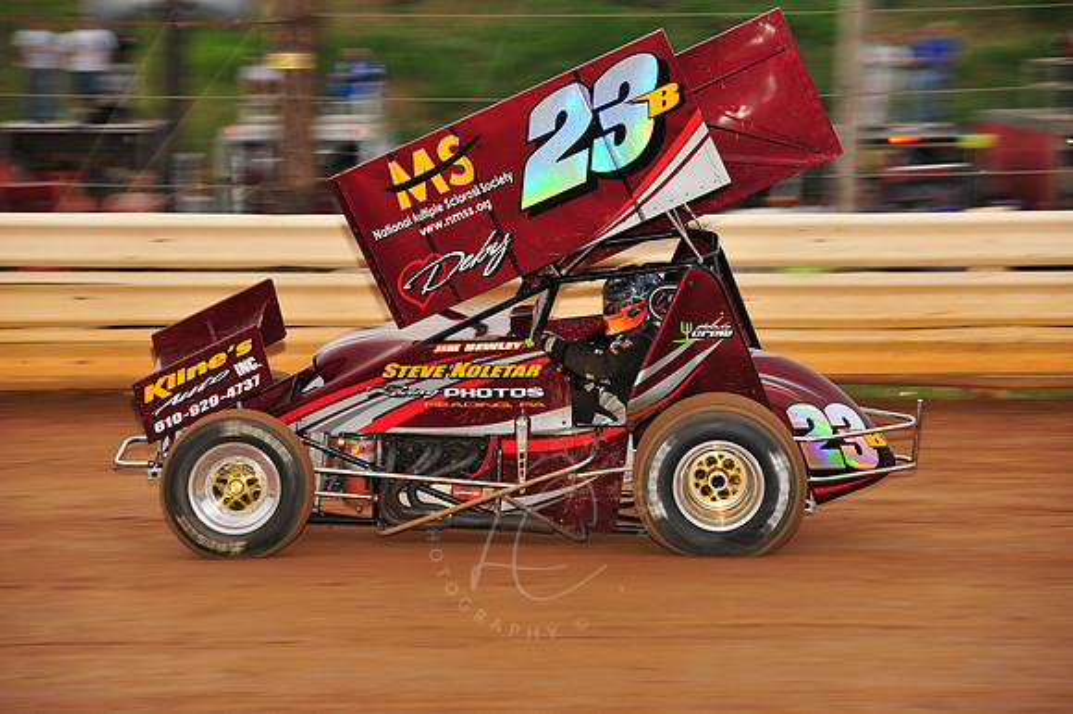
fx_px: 5064
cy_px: 357
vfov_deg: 8.1
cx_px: 536
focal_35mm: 170
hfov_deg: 12.1
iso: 1000
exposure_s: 1/320
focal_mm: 170
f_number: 7.1
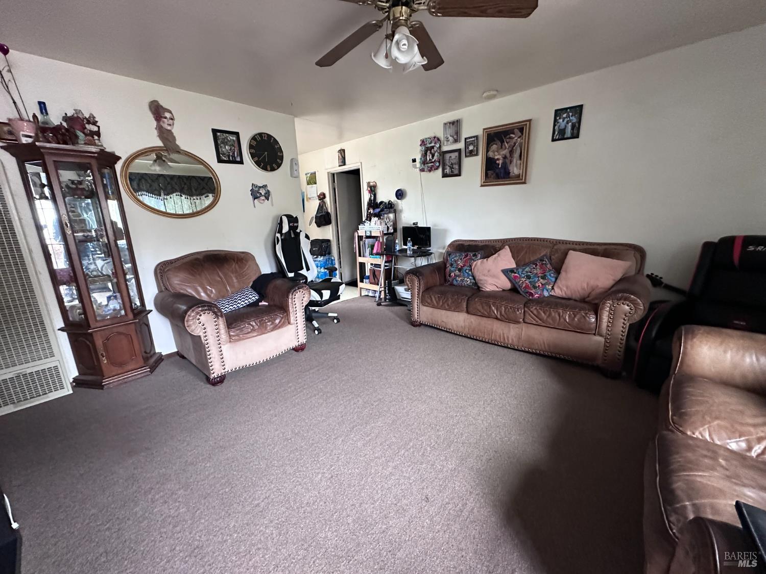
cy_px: 287
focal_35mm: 14
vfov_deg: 85.7
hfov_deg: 102.1
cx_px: 383
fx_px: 310
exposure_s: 1/60
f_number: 2.2
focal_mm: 2.22
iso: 640
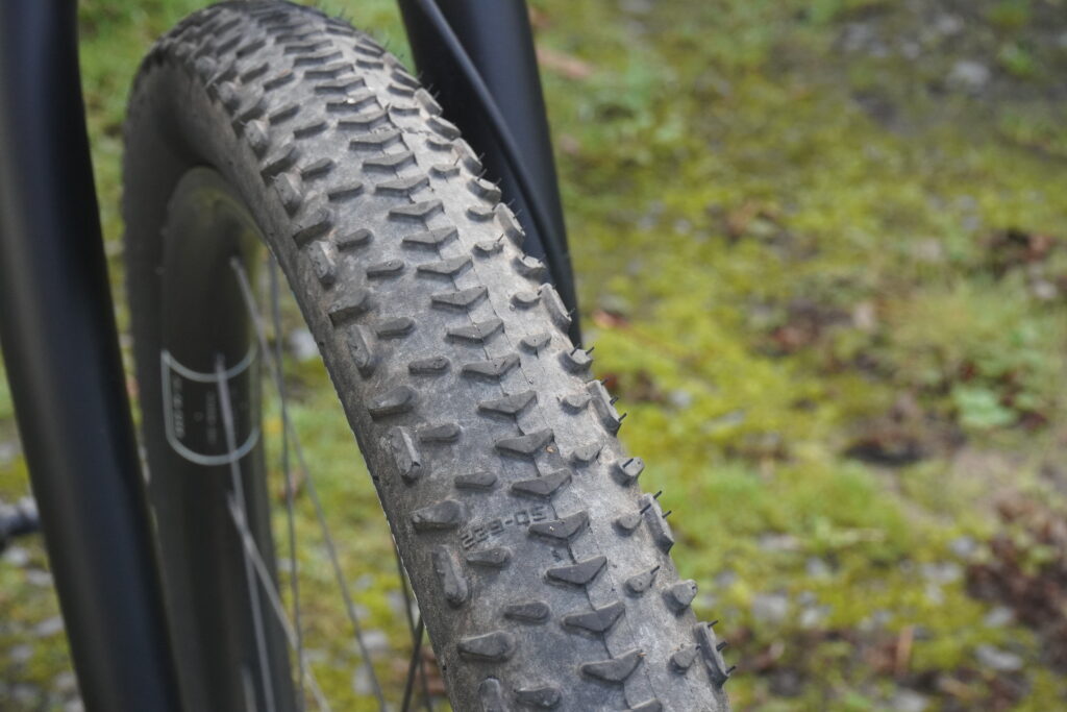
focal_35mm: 75
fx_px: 2223
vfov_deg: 18.2
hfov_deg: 27.0
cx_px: 534
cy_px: 356
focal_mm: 50
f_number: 11
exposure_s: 1/160
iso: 1600
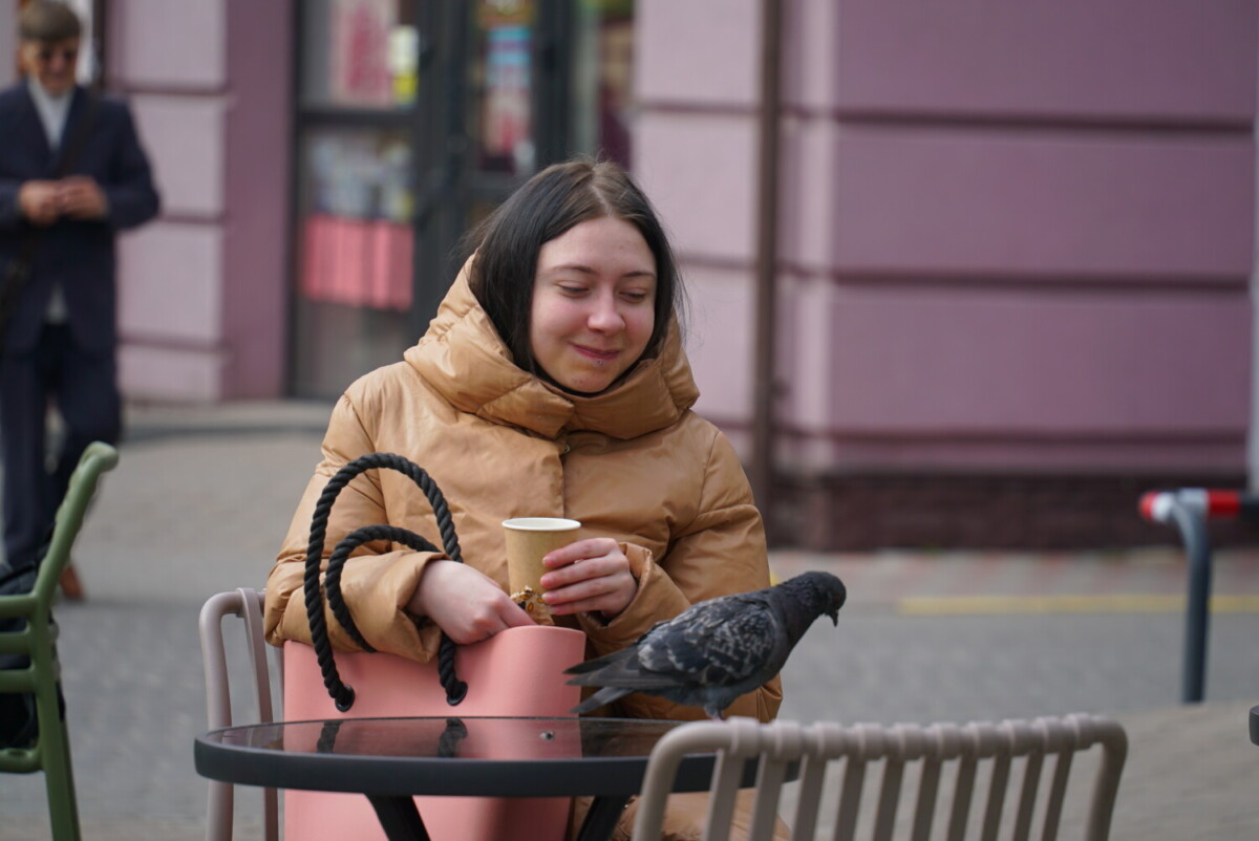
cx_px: 630
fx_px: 6999
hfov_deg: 10.3
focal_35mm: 200
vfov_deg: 6.9
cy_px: 420
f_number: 5.6
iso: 100
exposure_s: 1/250
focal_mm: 200
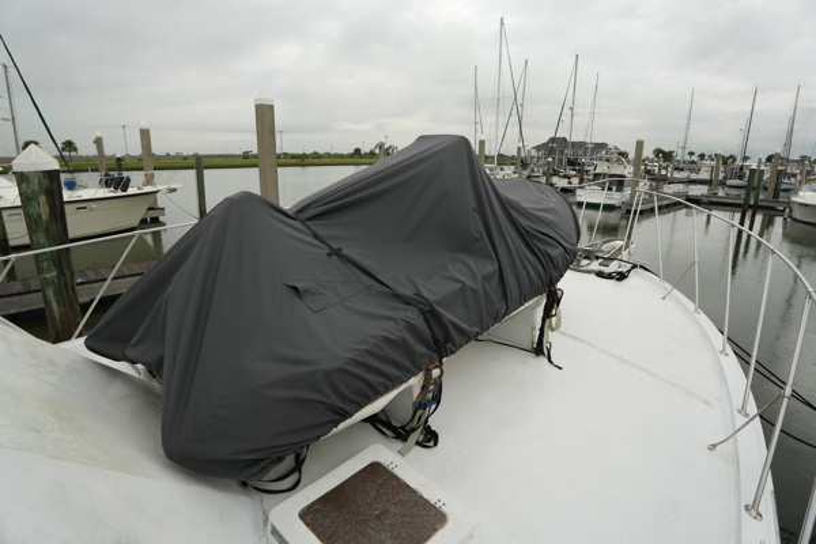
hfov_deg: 90.0
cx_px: 408
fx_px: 408
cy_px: 272
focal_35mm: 18
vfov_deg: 67.4
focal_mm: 12
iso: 100
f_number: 4
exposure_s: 1/125
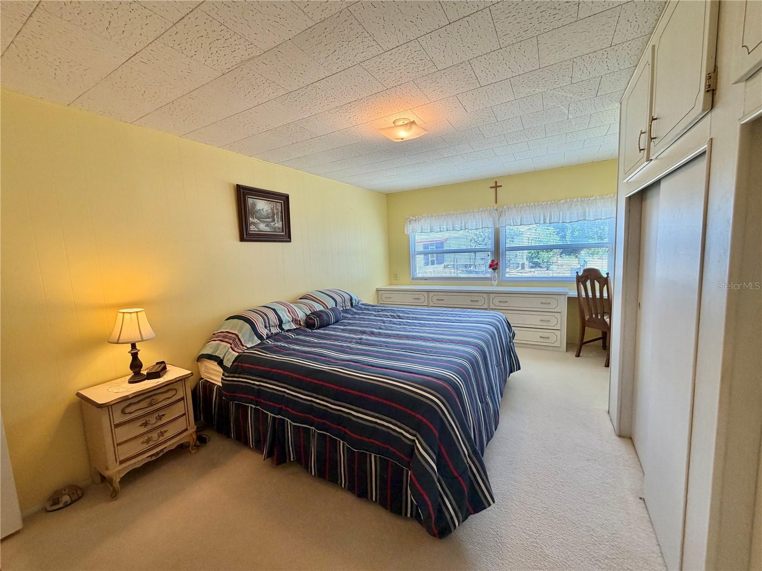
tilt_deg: -6.0
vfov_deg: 85.7
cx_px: 381
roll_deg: +2.7
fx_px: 308
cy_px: 286
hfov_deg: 102.1
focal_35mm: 14
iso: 160
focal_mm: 2.22
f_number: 2.2
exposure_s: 1/120
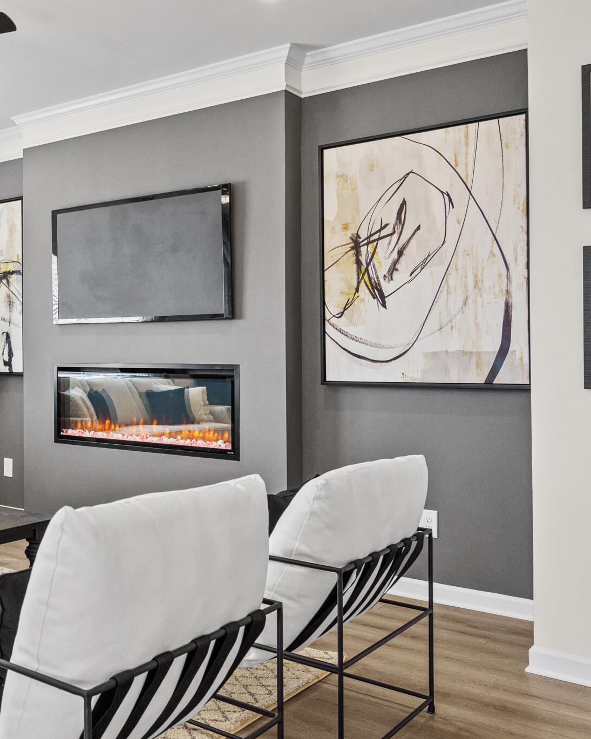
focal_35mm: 36
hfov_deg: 37.6
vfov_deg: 50.3
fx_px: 787
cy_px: 372
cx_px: 28
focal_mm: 21
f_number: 6.3
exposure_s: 1/60
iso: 1250
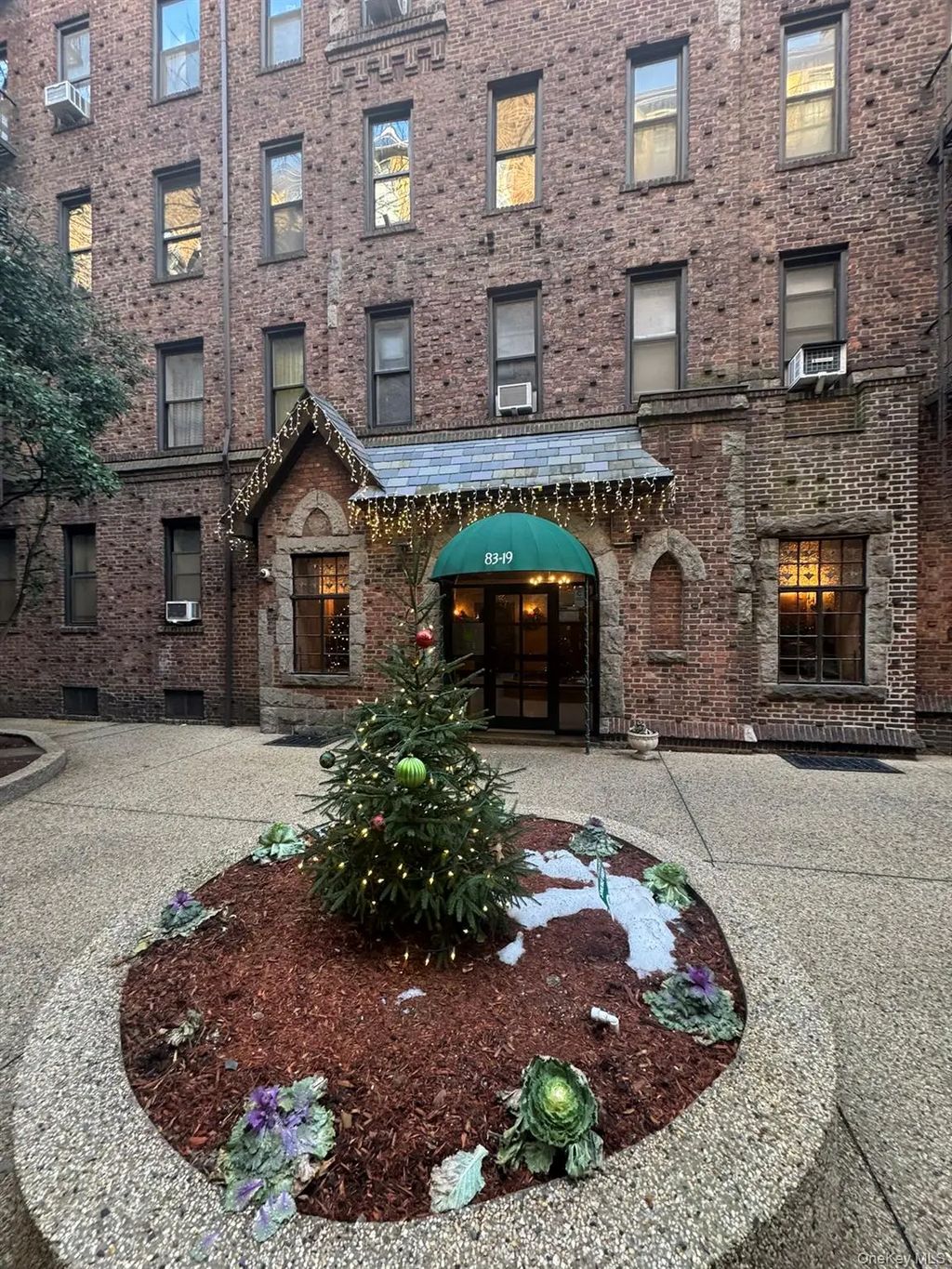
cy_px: 634
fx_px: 513
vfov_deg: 102.1
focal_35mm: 14
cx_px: 476
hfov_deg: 85.7
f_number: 2.2
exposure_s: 1/60
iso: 160
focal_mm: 2.22
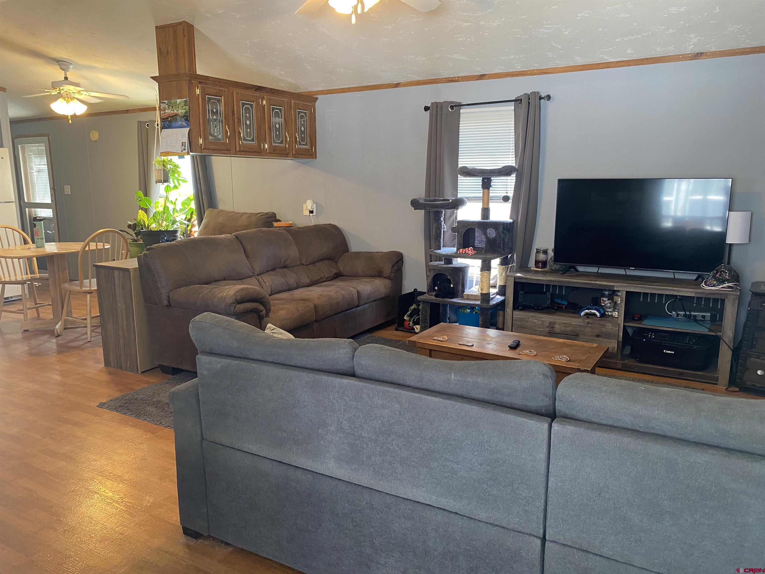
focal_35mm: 26
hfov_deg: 67.3
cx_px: 382
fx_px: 575
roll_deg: +0.2
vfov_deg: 53.1
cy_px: 287
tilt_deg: -12.4
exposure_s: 1/60
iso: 160
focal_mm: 4.25
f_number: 1.8
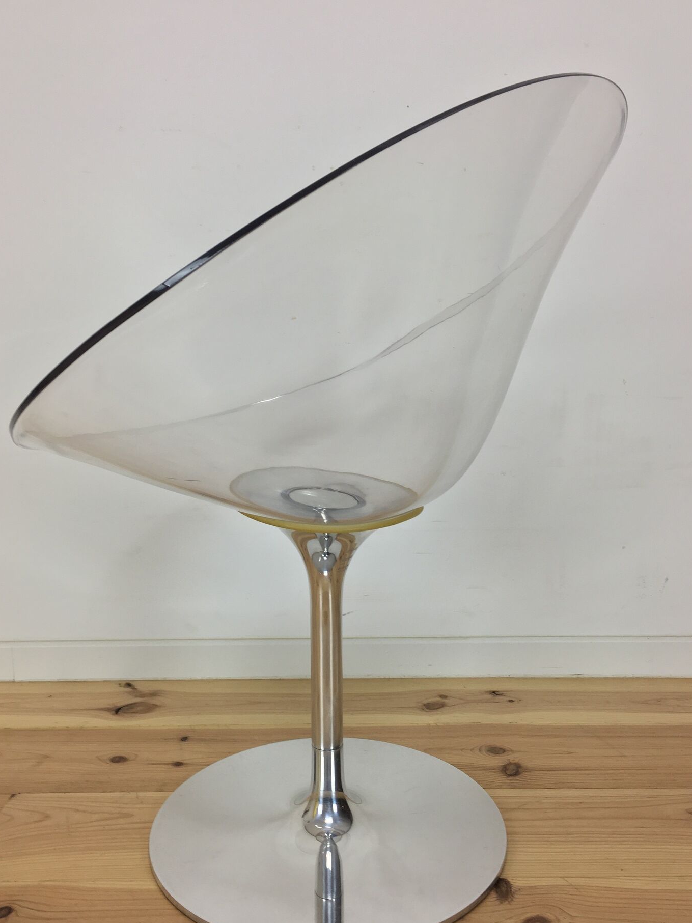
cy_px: 509
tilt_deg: -13.2
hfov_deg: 44.1
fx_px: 853
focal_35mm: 32
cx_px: 338
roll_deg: +1.0
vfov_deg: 56.7
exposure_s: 1/33
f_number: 2.2
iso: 25
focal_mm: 4.15
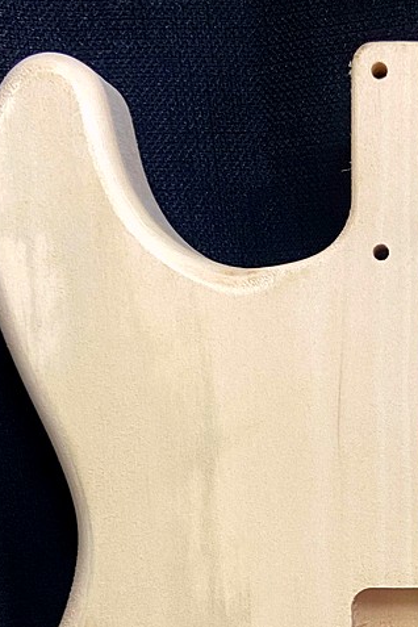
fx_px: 1393
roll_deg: +1.5
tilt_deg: -8.2
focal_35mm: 80
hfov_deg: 16.6
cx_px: 457
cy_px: 575
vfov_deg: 24.6
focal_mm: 4.25
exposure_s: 1/60
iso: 100
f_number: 1.8
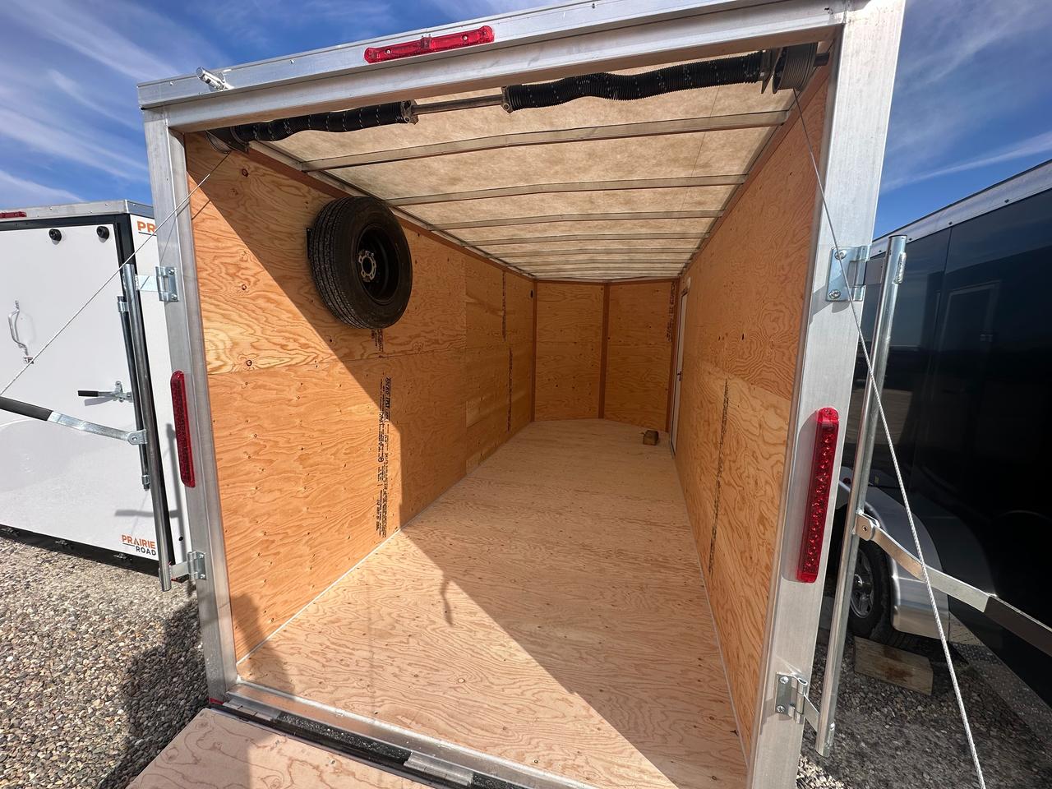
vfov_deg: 85.7
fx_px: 425
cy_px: 394
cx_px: 526
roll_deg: -1.3
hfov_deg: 102.1
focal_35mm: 14
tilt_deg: -6.6
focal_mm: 2.22
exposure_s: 1/979
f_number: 2.2
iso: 40
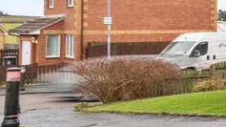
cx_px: 405
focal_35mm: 68
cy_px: 19
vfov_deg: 17.5
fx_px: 407
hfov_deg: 21.1
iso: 200
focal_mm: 15
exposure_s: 1/2.5
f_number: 9
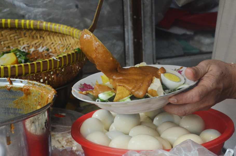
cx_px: 118
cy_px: 78
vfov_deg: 12.1
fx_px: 736
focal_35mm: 112
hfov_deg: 18.2
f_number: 9
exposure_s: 1/160
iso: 1000
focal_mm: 75
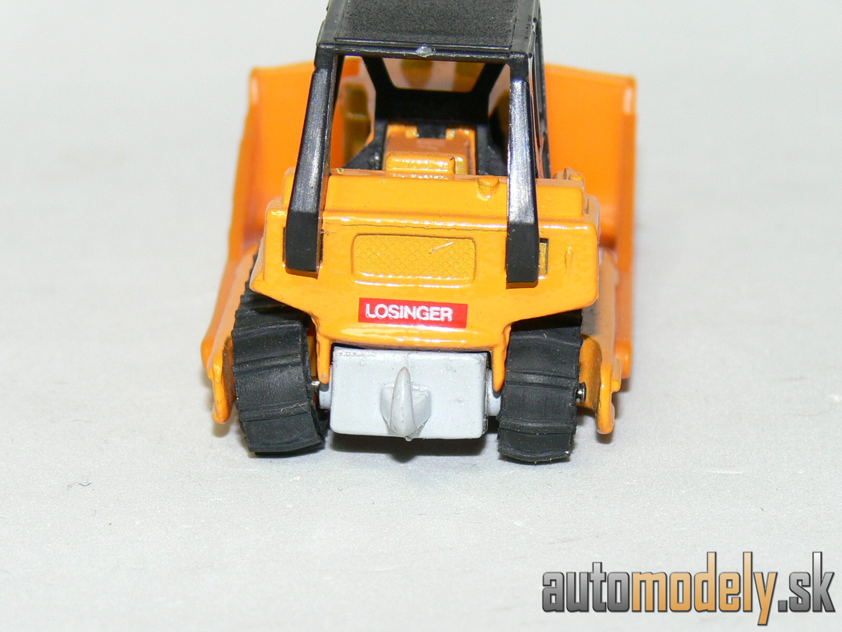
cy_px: 316
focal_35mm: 162
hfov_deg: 12.2
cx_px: 421
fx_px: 3940
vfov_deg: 9.2
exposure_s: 1/30
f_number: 4
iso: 100
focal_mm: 21.5
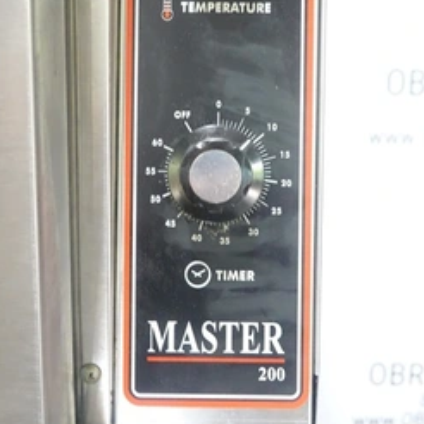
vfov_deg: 35.6
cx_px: 221
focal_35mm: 47
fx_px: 651
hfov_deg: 36.1
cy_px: 133
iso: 2000
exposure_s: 1/40
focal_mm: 12.76
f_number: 3.5
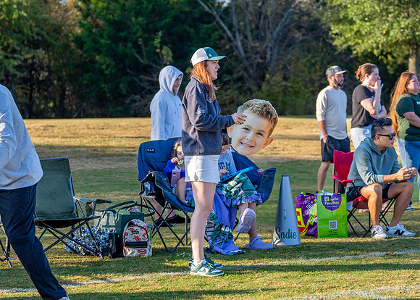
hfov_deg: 17.7
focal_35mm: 113
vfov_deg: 12.7
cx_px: 198
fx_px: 1352
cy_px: 146
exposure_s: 1/1250
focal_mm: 70
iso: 200
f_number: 2.8
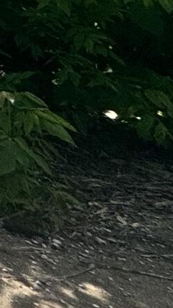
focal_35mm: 102
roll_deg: +0.3
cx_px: -721
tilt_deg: +0.4
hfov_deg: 6.1
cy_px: -302
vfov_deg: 16.3
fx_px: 833
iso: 50
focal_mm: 2.22
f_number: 2.2
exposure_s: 1/1927
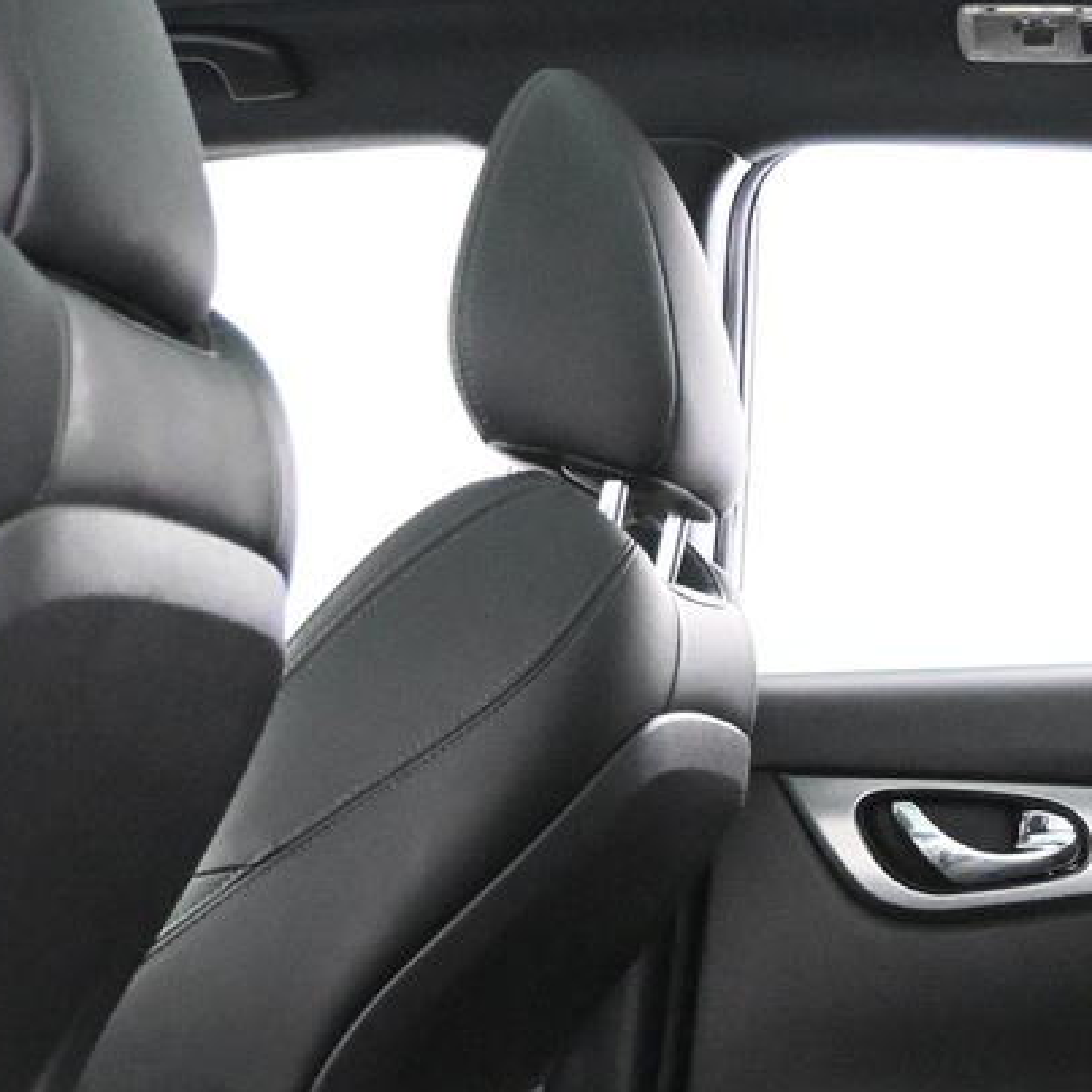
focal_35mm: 100
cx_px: 1032
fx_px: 3564
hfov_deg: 17.1
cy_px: 802
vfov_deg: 17.3
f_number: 3.8
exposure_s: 1/60
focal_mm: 19.5
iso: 9000
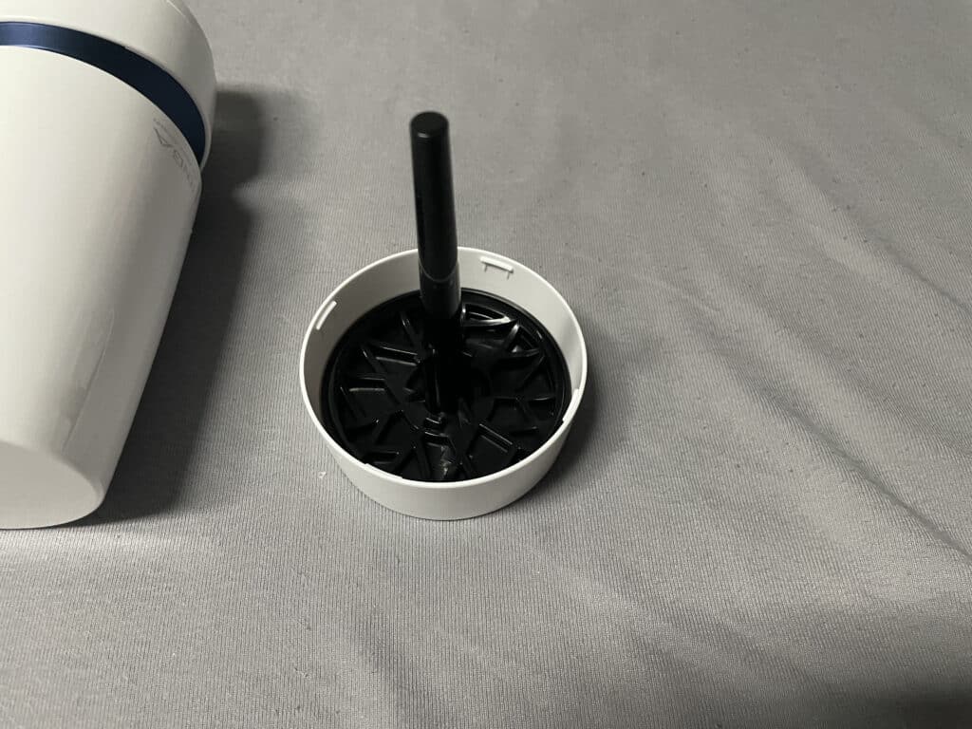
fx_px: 730
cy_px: 364
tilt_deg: -58.5
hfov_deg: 67.3
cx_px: 486
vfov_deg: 53.1
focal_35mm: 26
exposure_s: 1/60
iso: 500
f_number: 1.6
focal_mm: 4.2
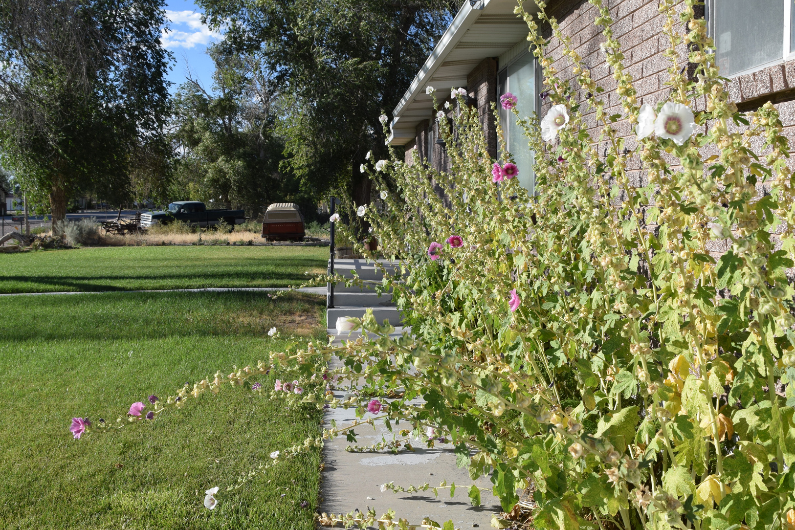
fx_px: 751
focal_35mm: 34
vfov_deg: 38.9
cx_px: 397
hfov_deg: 55.8
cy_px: 255
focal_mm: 18
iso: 200
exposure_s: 1/320
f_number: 9
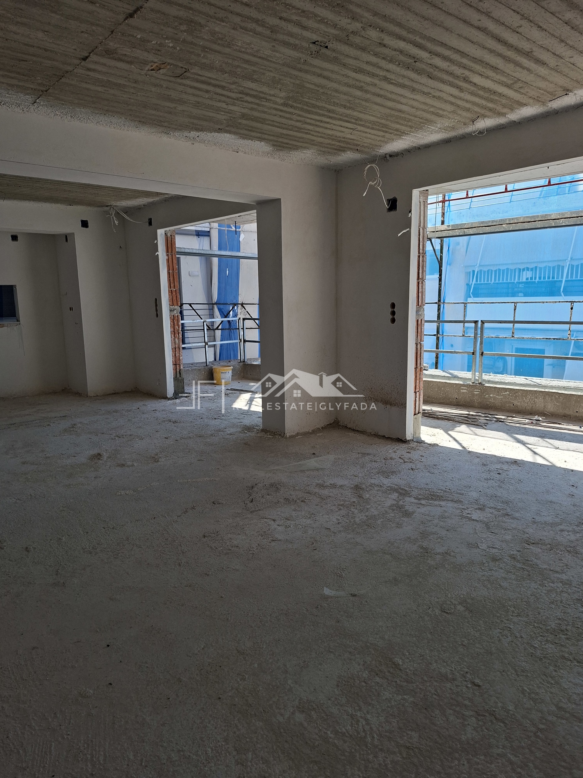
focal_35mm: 23
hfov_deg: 58.9
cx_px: 292
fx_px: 516
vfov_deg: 73.9
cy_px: 389
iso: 50
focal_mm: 5.54
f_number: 1.8
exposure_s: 1/678
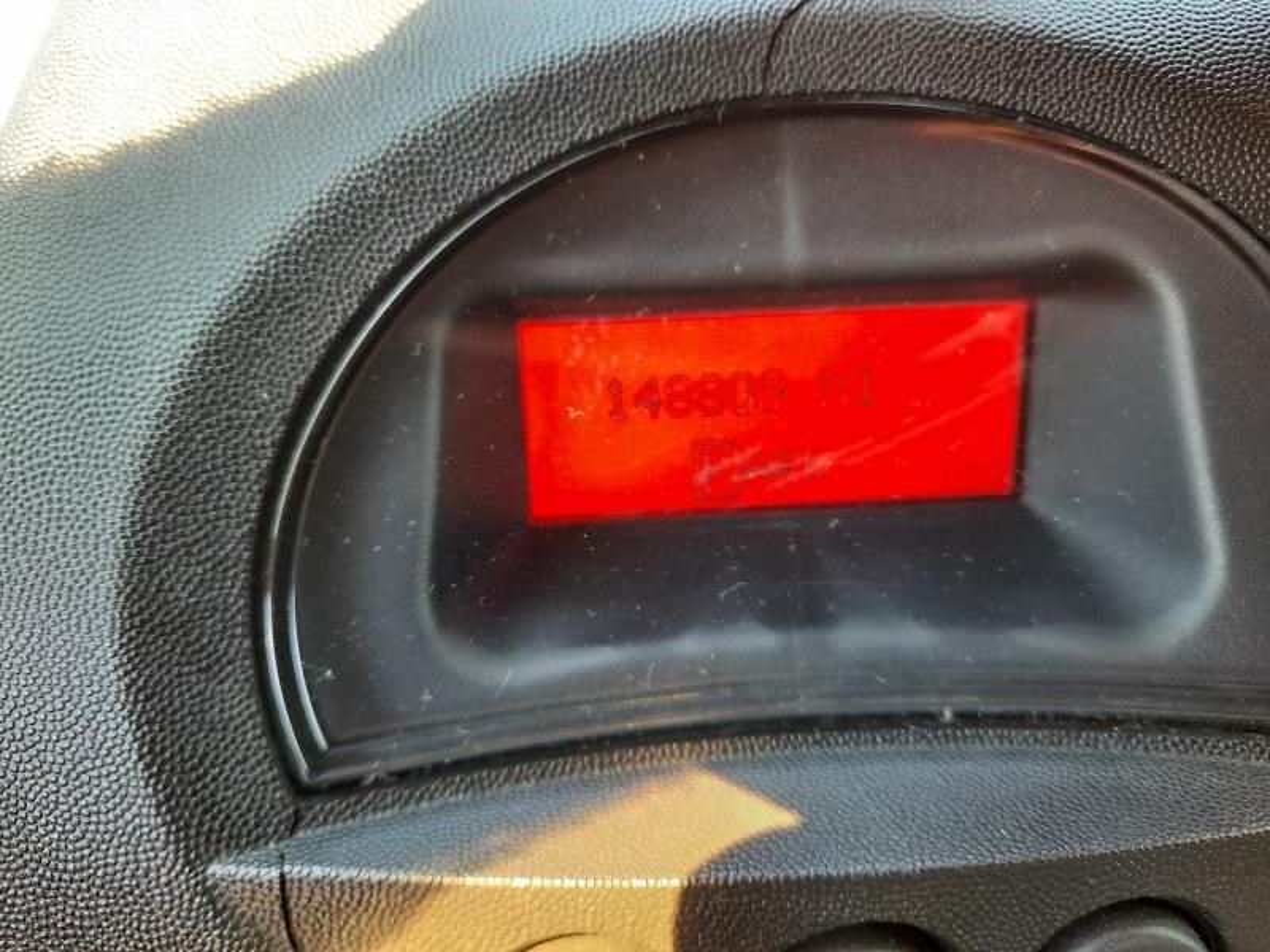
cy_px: 476
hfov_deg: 69.4
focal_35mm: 25
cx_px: 635
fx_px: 917
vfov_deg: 54.9
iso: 200
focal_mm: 4.6
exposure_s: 1/60
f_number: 2
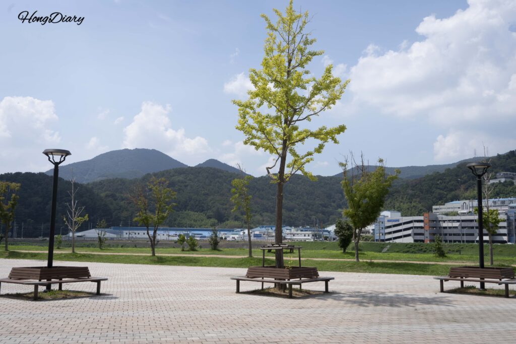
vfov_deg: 36.9
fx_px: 516
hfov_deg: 53.1
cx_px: 258
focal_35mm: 36
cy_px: 172
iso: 100
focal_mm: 36
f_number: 11
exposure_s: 1/200
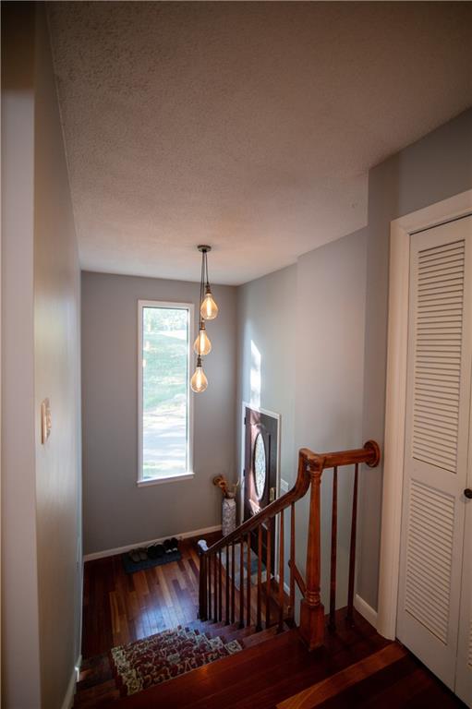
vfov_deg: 96.8
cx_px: 236
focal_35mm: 16
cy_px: 354
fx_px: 315
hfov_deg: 73.7
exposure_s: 1/200
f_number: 2.8
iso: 400
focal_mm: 16
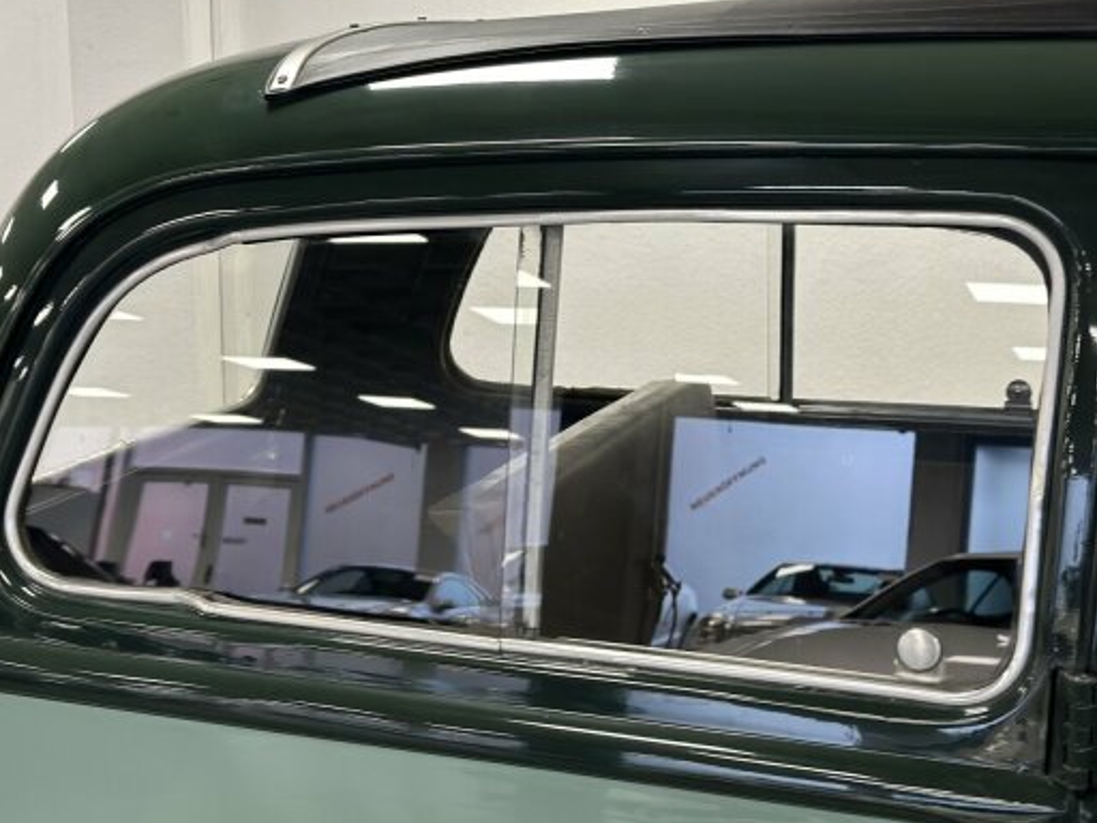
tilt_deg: -10.0
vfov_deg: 24.4
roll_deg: +1.3
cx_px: 514
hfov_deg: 32.2
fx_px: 1901
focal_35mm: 60
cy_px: 381
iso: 160
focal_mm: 6.86
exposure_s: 1/60
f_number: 1.78
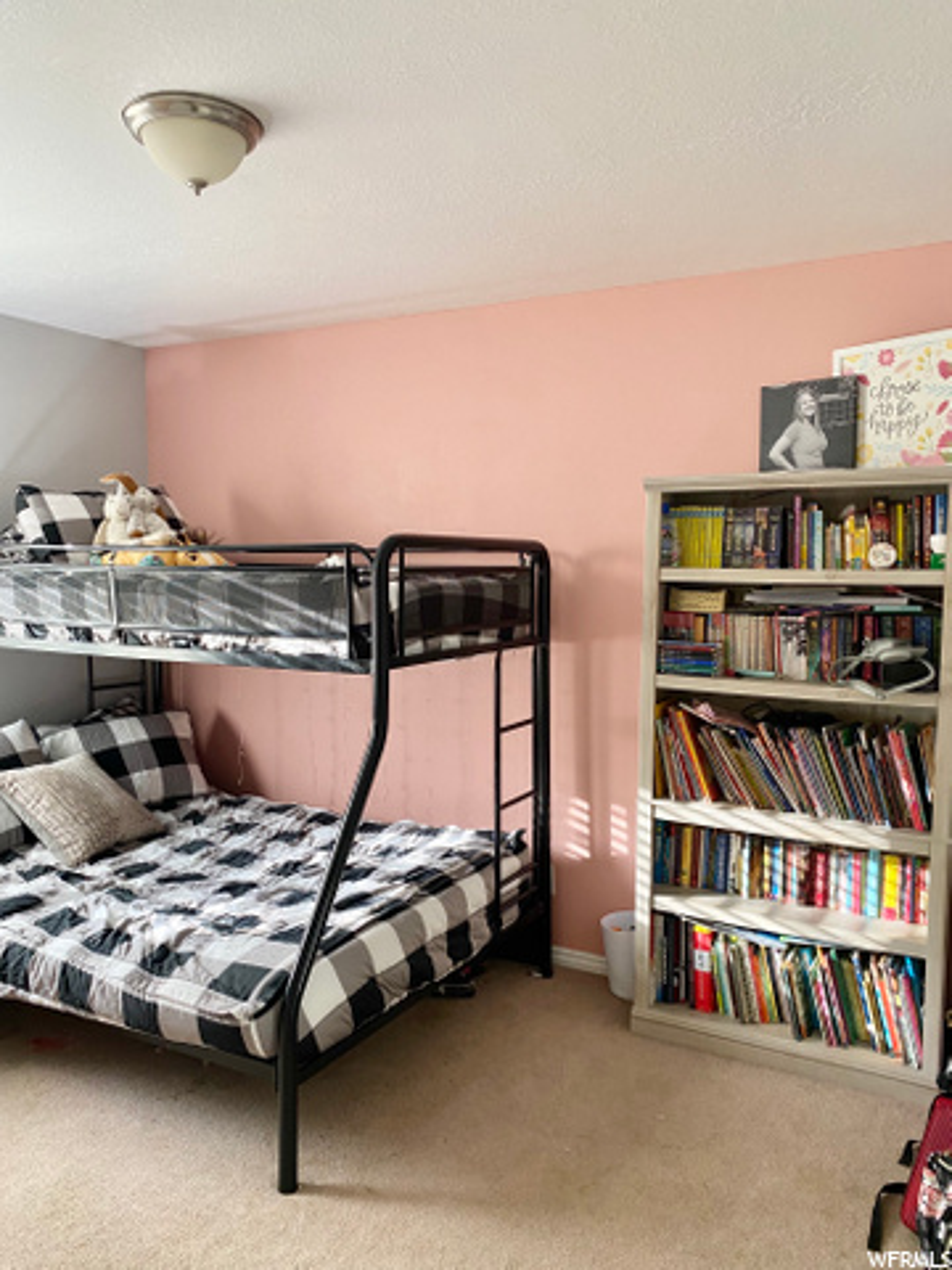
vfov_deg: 67.3
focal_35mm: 26
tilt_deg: -4.8
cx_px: 476
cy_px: 635
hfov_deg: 53.1
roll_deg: -1.1
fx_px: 953
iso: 125
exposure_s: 1/60
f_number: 1.8
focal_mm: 4.25
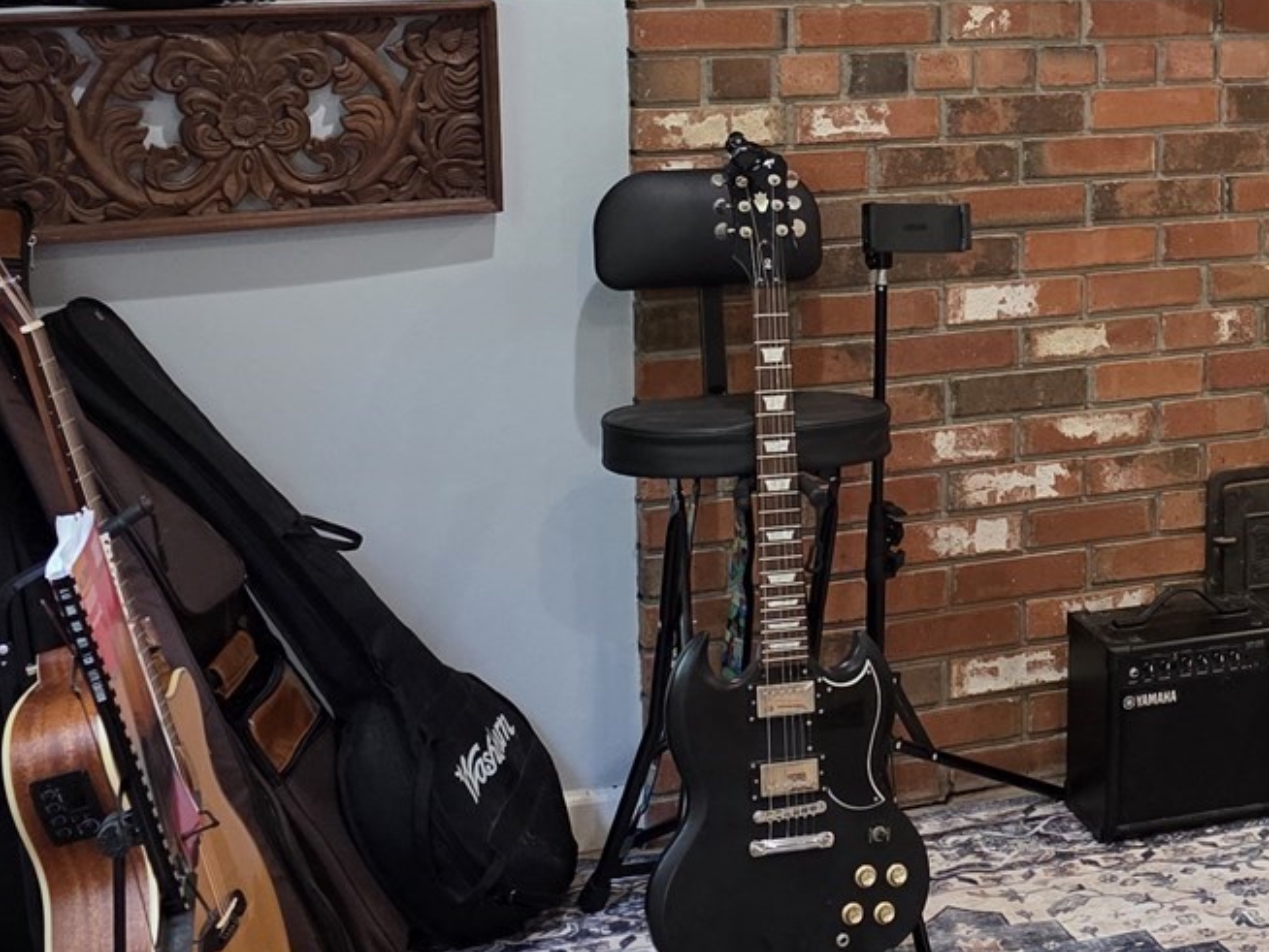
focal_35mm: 72
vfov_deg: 20.0
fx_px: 2640
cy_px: 72
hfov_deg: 25.6
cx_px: 1286
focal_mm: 6.3
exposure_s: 1/120
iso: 320
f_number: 1.7
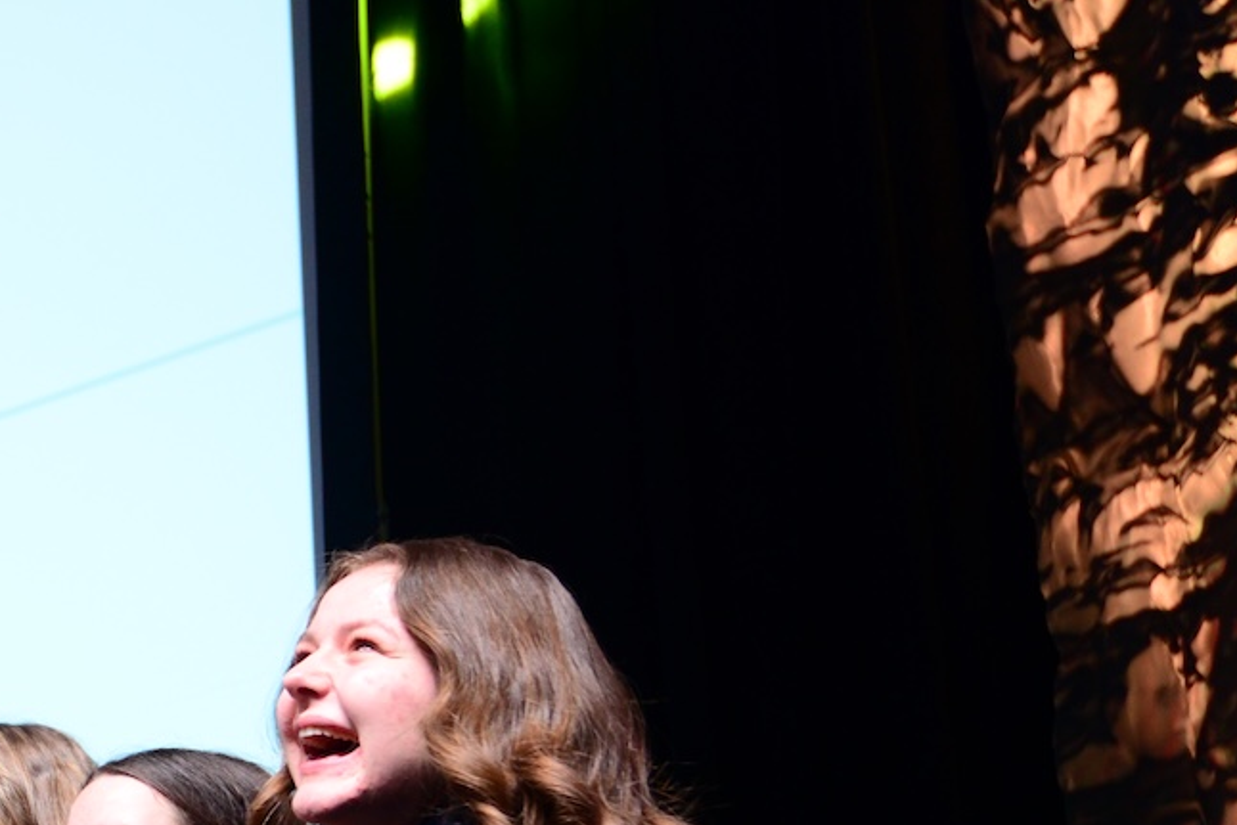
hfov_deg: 18.0
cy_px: 857
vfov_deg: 13.0
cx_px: -490
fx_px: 3574
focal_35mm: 104
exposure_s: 1/60
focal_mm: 35
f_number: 4
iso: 1000
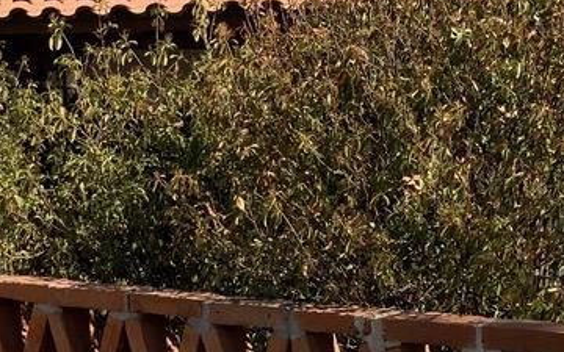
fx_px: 1506
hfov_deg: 21.1
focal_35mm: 98
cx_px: 401
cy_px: 314
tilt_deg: -9.6
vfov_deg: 13.2
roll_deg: +0.3
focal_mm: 4.25
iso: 25
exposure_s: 1/1266
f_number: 1.8
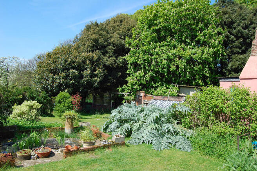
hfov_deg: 67.4
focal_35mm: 27
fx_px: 193
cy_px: 86
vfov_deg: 47.8
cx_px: 128
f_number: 8
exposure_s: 1/250
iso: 200
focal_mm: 18
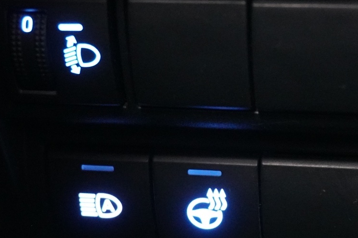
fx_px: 1065
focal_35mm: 107
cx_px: 220
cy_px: 151
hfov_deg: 19.1
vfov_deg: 12.8
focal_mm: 33
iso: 6400
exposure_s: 1/2
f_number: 5
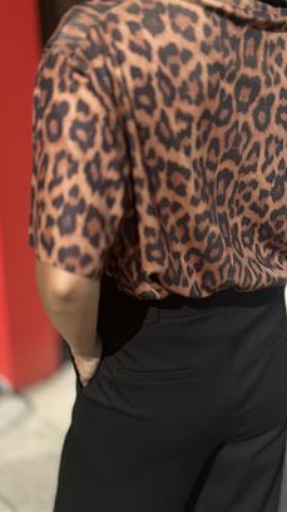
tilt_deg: -24.6
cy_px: 254
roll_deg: -0.9
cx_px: 170
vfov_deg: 39.2
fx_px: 718
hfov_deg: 22.6
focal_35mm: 53
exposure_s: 1/4785
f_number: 1.78
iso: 100
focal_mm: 6.86
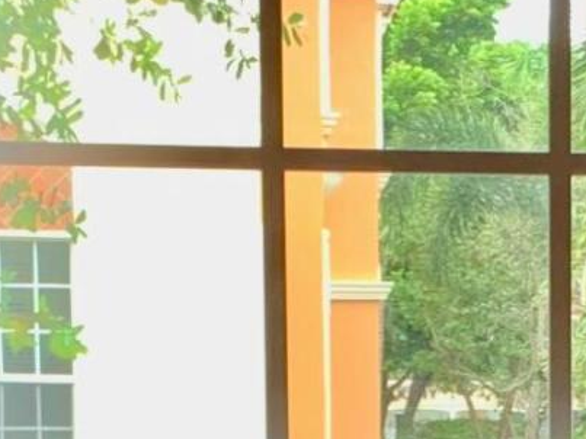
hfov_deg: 10.5
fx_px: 3148
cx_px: 669
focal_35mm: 186
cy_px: 794
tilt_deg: -7.3
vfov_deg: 7.7
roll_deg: -0.7
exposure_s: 1/60
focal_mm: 4.25
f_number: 1.8
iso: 50
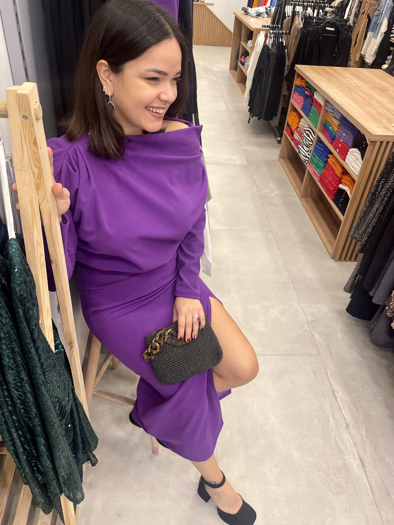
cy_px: 262
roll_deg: -3.6
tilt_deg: -35.9
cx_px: 197
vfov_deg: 67.3
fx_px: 395
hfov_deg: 53.1
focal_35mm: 26
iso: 125
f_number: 1.6
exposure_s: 1/50
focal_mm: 4.2
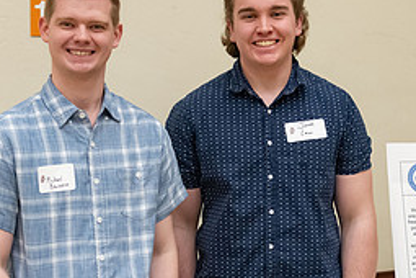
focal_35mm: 91
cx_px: 208
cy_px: 243
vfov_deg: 14.9
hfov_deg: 22.4
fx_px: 1051
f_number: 4
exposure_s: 1/200
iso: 2000
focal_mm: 32
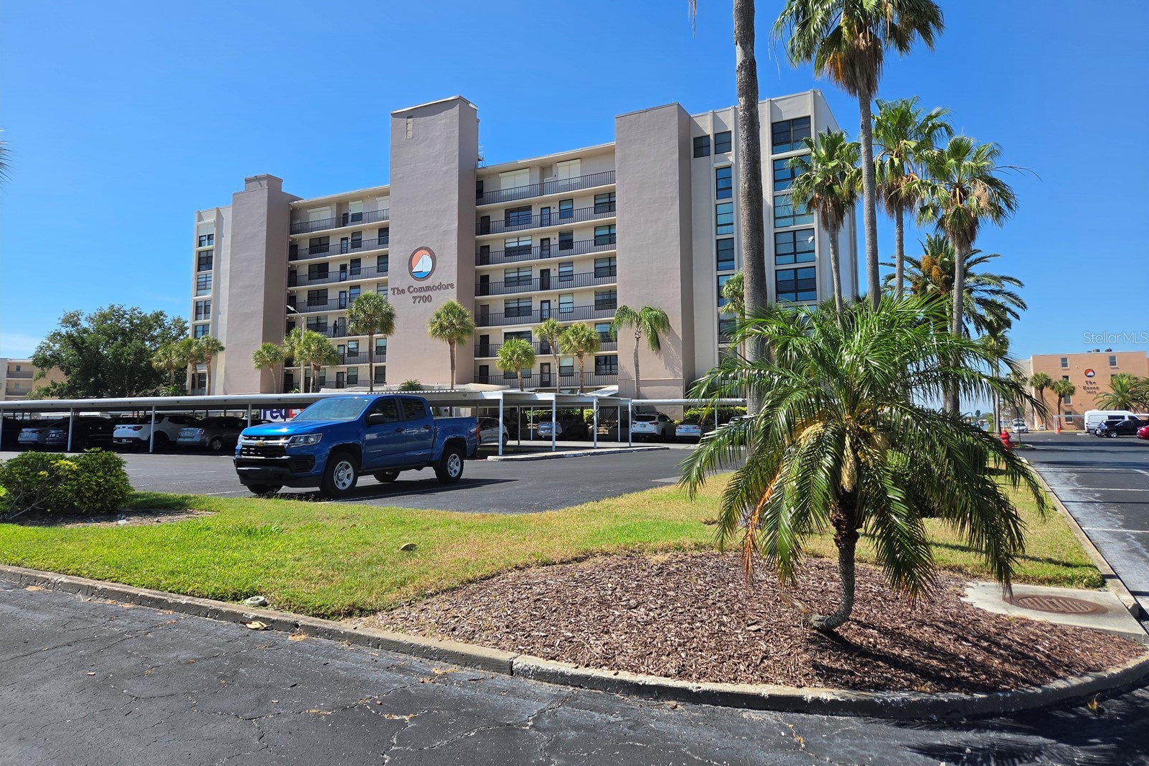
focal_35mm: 24
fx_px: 766
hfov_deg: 73.7
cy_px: 337
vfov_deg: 53.0
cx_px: 575
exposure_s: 1/3327
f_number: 1.8
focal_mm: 5.4
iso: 80
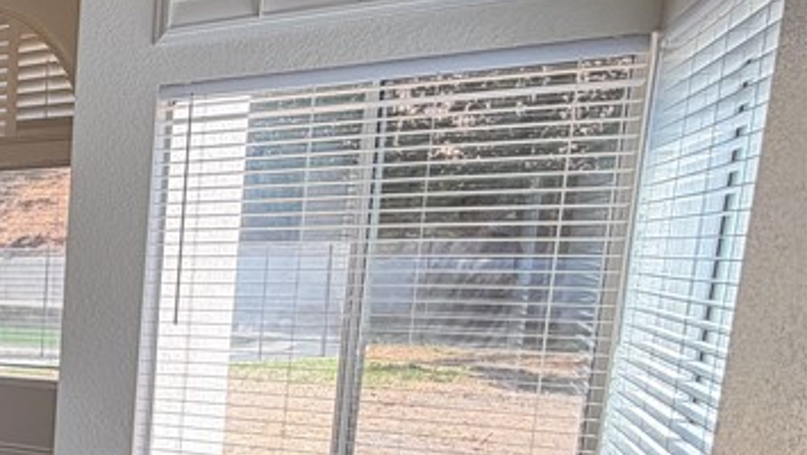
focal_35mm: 44
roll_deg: +0.6
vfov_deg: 26.5
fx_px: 942
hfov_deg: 30.3
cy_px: 375
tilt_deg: -6.9
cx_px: -355
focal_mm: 2.22
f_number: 2.2
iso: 64
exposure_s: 1/165
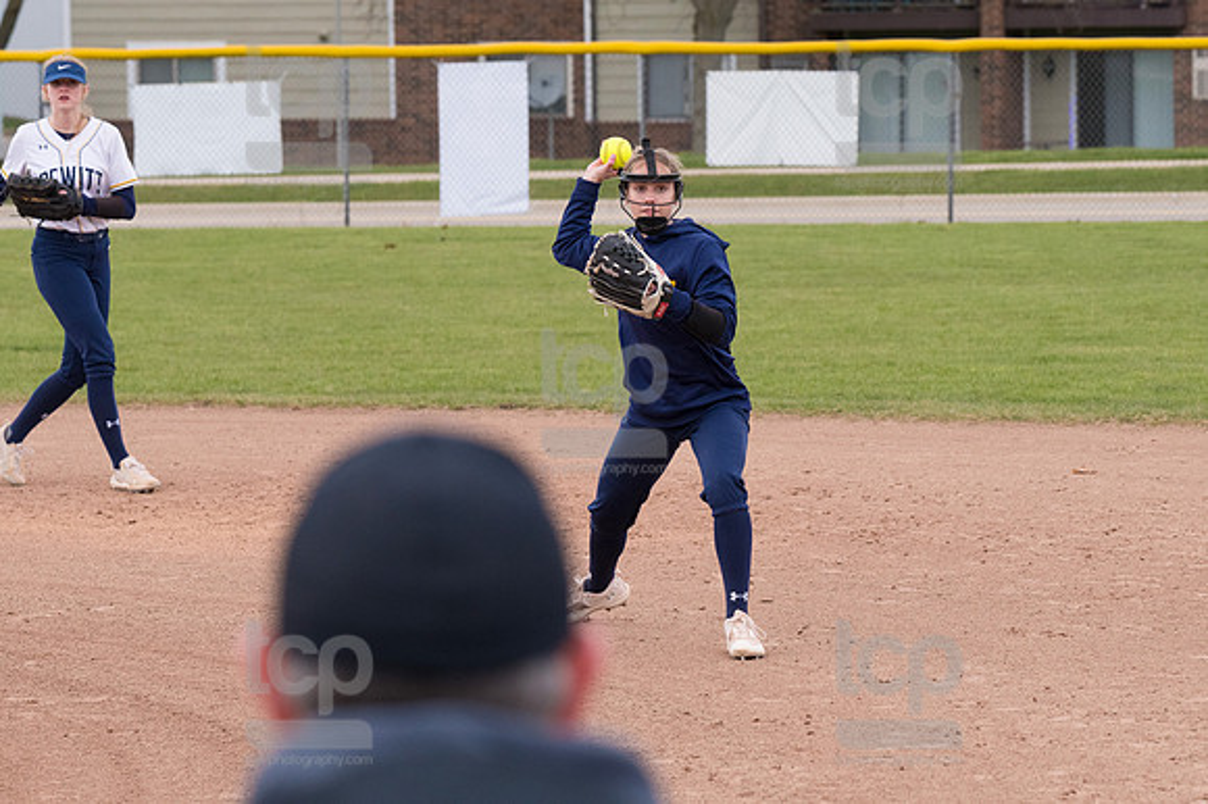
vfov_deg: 6.8
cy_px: 402
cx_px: 604
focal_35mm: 202
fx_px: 6774
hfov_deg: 10.2
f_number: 5.6
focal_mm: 135
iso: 640
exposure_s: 1/1600
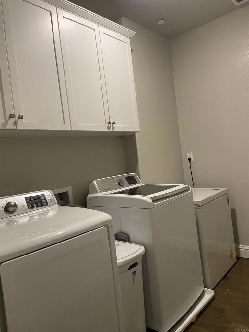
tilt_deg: +0.8
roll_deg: +7.5
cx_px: 124
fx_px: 249
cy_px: 166
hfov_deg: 53.1
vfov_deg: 67.3
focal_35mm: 26
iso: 200
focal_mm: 4.25
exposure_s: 1/60
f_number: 1.8
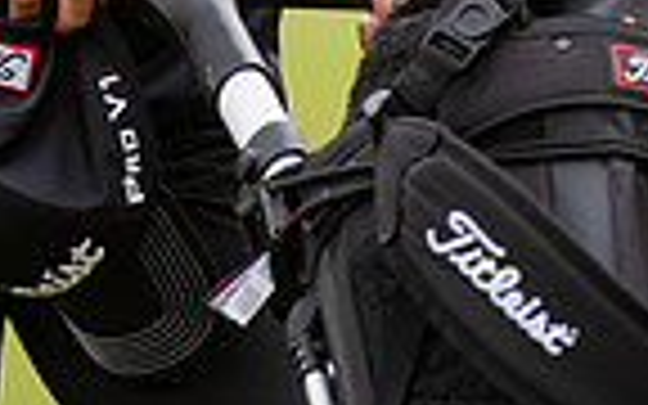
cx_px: -176
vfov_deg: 0.8
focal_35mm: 1647
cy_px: -733
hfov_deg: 1.3
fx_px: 29086
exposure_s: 1/1600
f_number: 5.6
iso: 500
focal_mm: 300
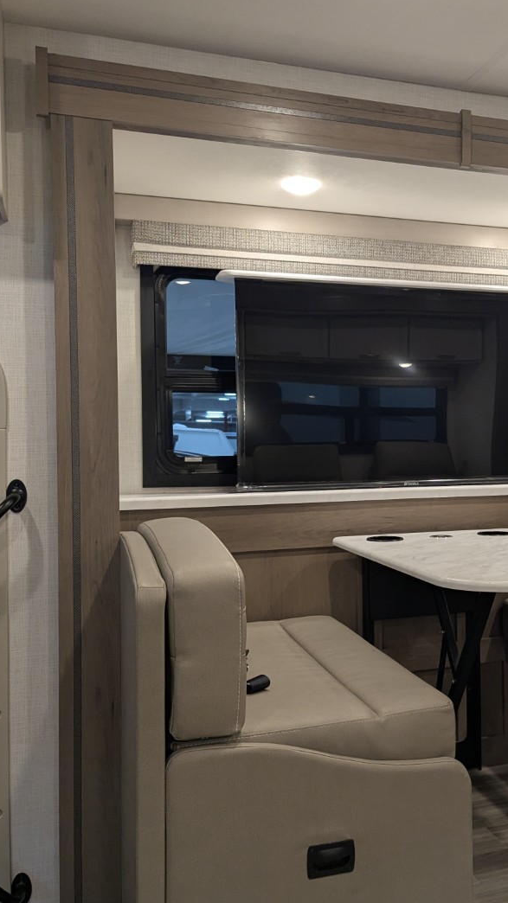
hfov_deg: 32.7
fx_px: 838
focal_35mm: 35
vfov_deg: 56.6
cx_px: 414
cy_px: 451
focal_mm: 6.81
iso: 253
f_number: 1.85
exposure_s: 1/167
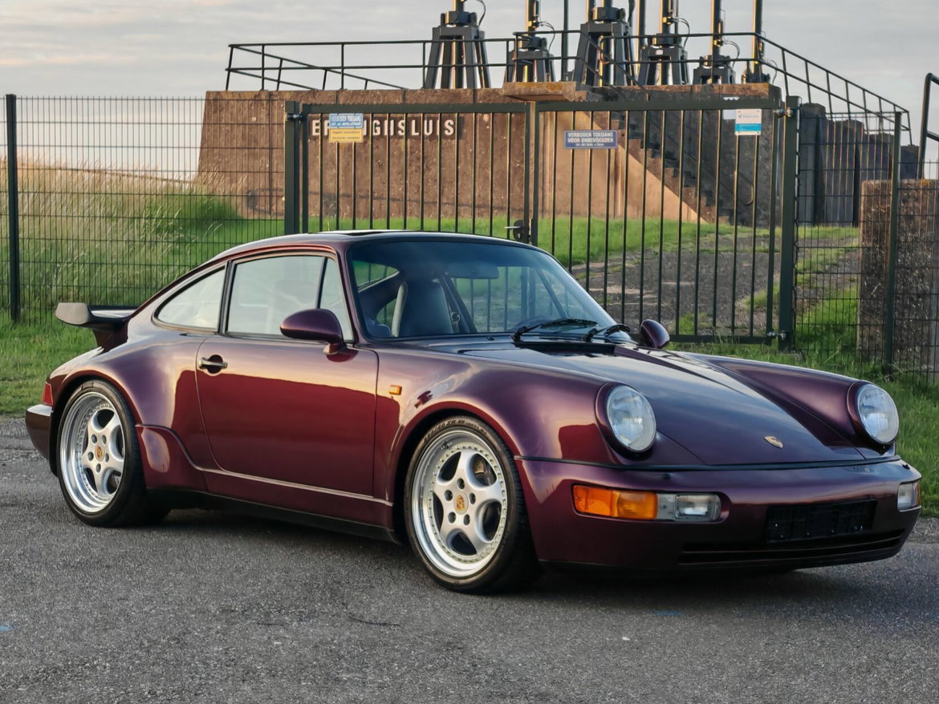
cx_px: 510
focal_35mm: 80
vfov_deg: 18.4
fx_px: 2171
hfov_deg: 24.4
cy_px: 414
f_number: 1.6
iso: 50
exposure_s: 1/250
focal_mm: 5.4
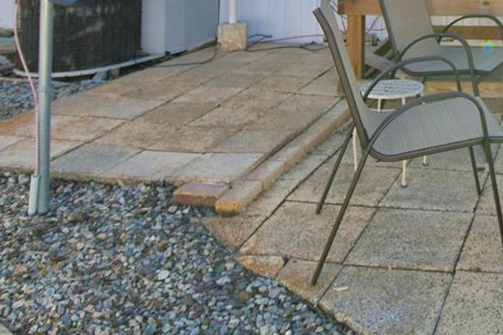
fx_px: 643
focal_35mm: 46
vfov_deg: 24.3
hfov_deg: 37.0
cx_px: 534
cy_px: -136
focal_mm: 10
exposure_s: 1/1250
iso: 100
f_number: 4.5
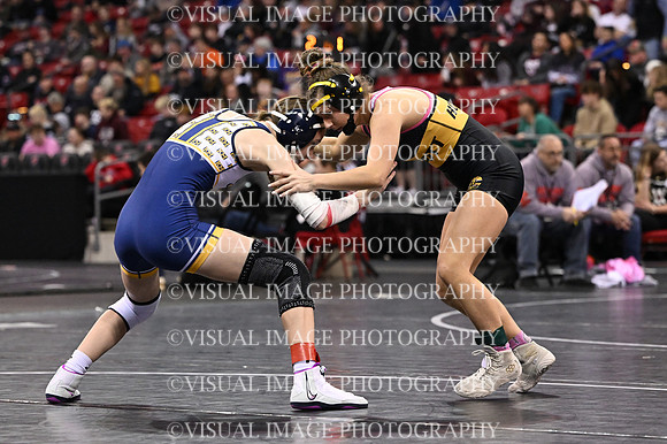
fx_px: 2666
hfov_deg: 14.3
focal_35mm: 144
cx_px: 334
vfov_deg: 9.5
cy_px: 222
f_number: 3.2
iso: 4000
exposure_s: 1/1000
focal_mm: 96
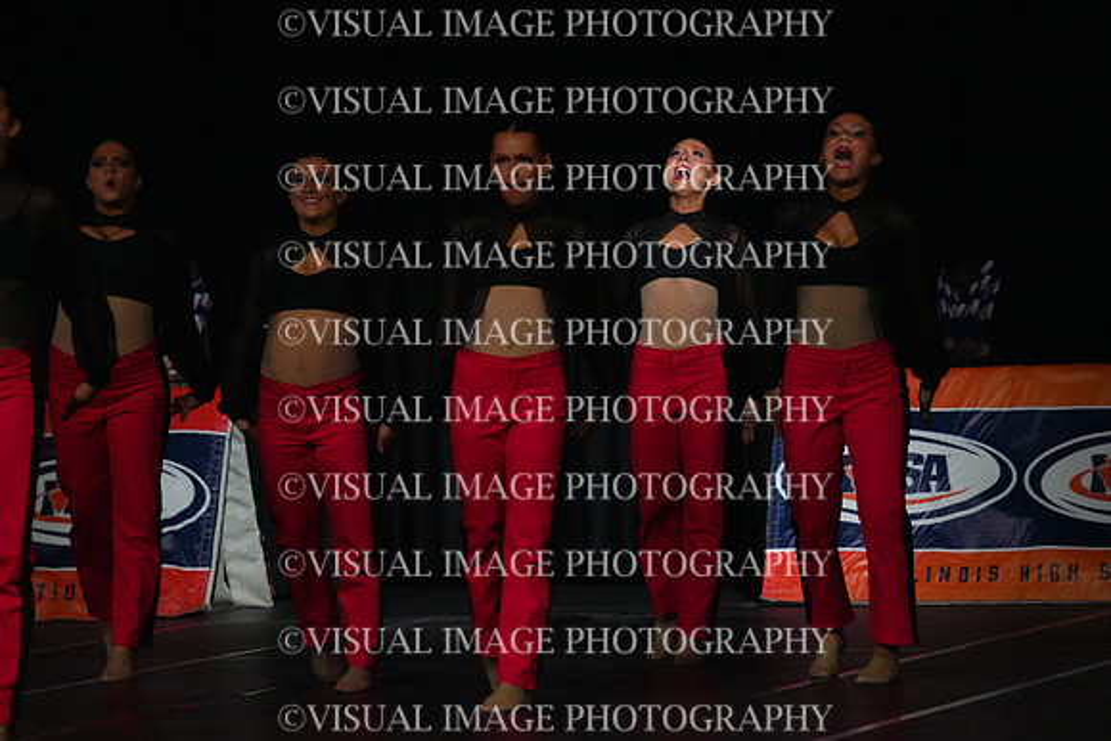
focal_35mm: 285
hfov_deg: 7.2
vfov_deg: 4.8
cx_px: 556
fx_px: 8797
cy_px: 370
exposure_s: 1/1000
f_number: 5.6
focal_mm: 285
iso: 12800
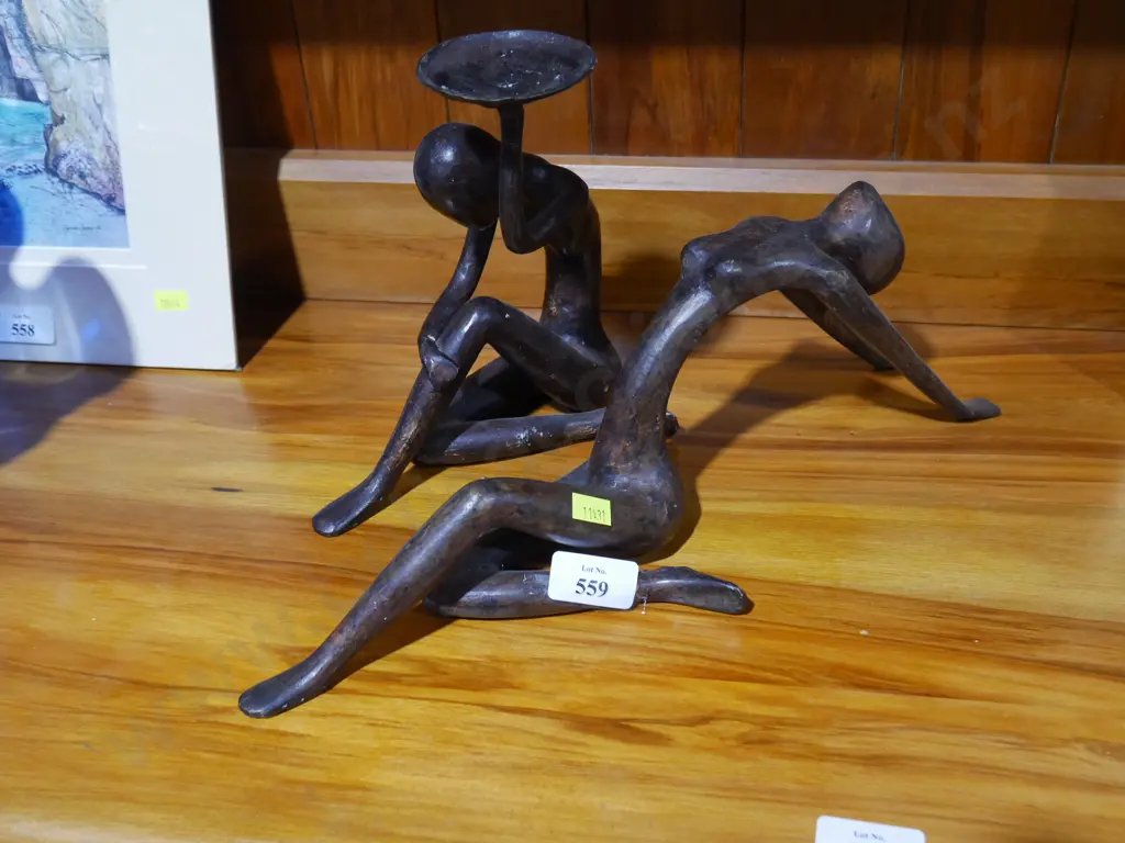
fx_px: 1300
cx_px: 562
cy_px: 422
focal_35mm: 40
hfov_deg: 46.8
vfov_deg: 36.0
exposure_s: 1/125
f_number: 4.4
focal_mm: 20
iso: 1250
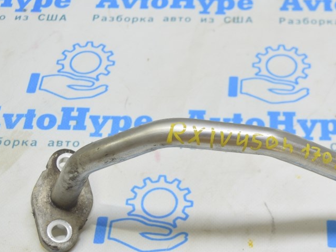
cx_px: 253
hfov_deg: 24.7
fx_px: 757
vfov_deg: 18.8
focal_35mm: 78
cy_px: 164
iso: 400
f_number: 5.6
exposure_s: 1/20
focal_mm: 34
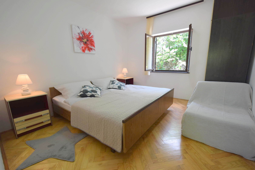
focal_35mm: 15
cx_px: 128
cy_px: 85
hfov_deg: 100.4
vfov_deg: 77.3
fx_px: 106
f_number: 5
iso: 400
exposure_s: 1/100
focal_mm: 10
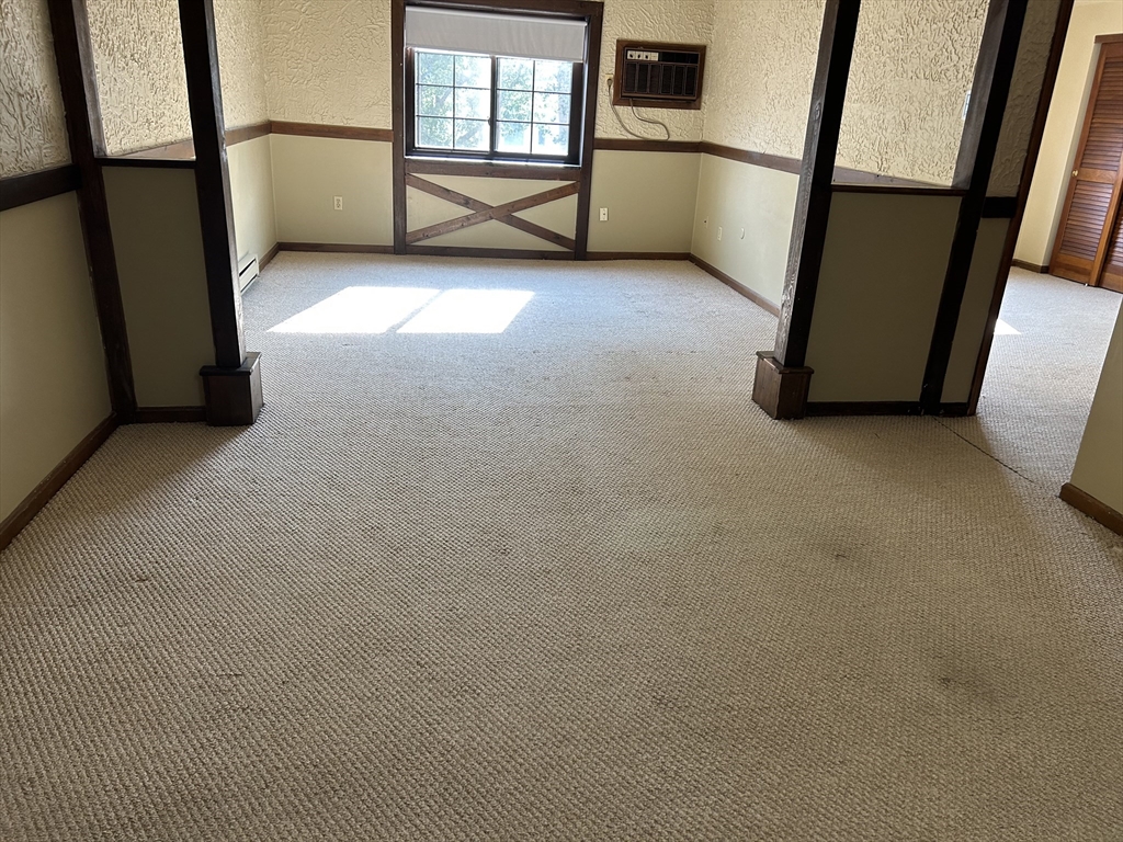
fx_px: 843
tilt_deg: -21.1
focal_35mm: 26
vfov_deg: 53.1
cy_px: 421
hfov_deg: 67.3
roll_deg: -3.1
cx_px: 562
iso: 100
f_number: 1.5
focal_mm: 5.7
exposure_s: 1/120
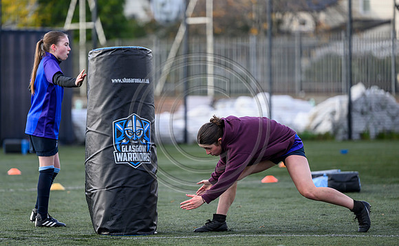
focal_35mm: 197
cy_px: 128
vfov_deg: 6.6
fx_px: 2138
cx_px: 197
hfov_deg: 10.7
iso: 500
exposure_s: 1/1250
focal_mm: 180
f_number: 3.2
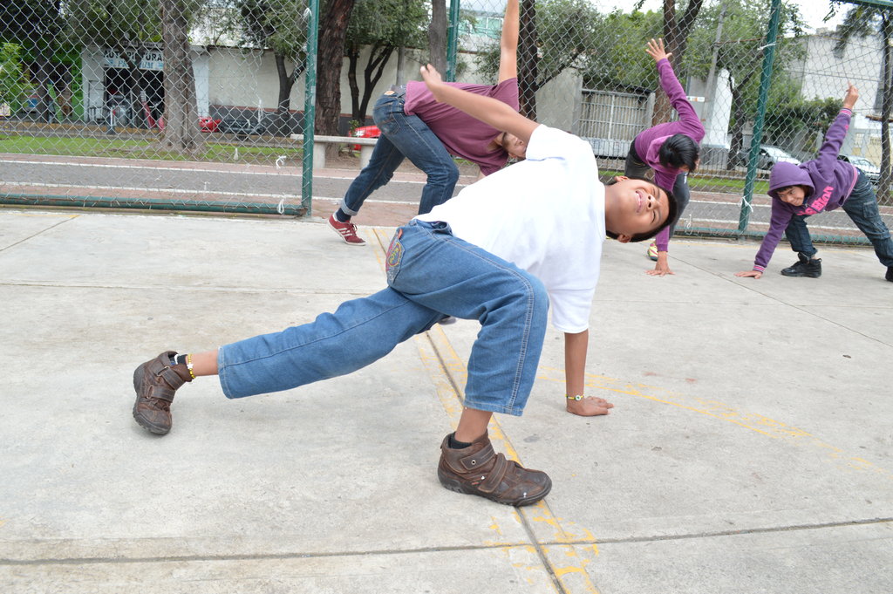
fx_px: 669
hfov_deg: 67.4
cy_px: 297
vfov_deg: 47.9
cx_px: 446
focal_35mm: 27
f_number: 7.1
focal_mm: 18
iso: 200
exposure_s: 1/125
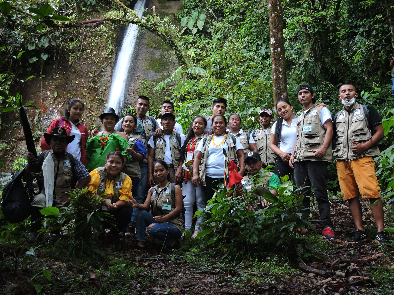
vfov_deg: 32.2
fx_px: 512
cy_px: 148
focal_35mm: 45
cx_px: 197
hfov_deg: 42.1
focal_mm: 8.1
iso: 400
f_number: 4
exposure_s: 1/10
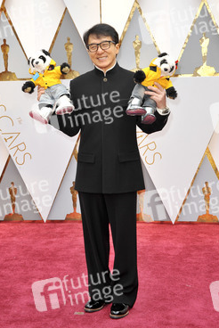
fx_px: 692
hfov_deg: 18.0
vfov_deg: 26.6
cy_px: 157
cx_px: 104
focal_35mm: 76
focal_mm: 70
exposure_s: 1/250
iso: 1000
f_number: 7.1
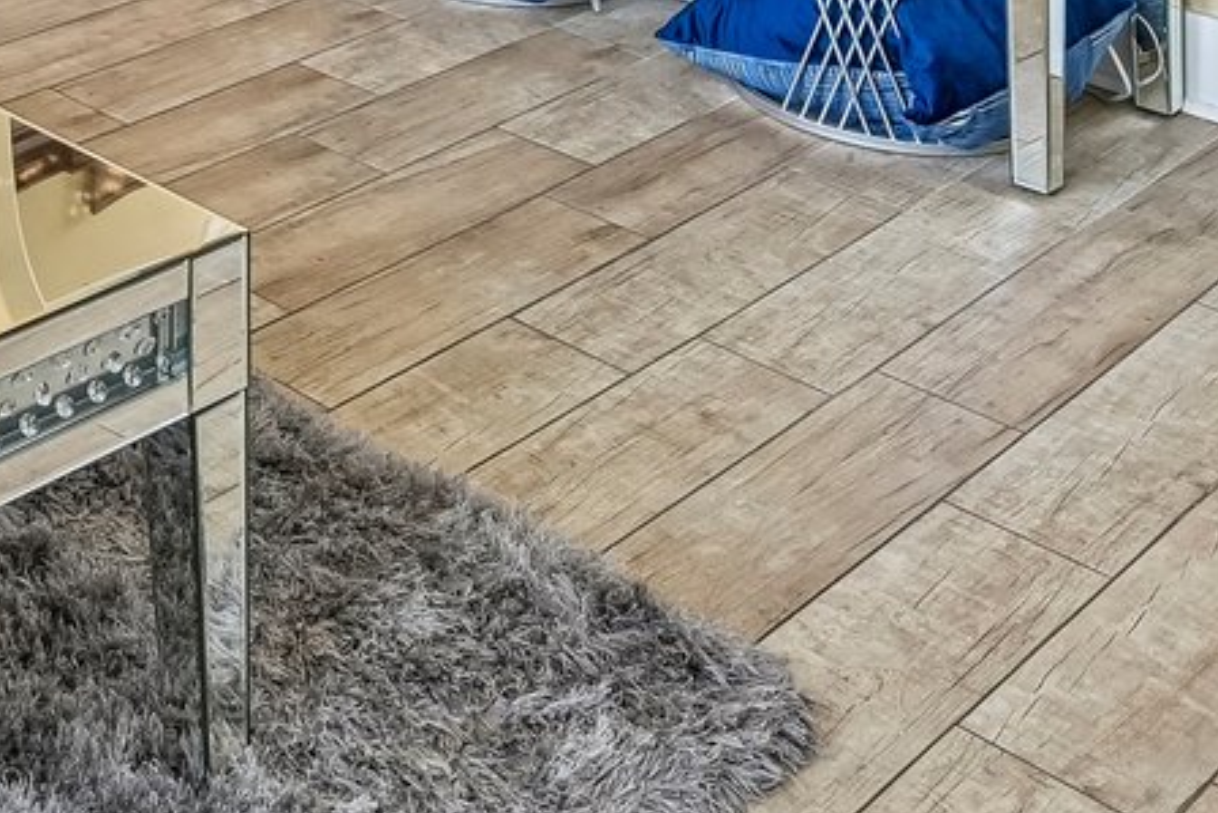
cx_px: -169
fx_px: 2166
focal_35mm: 64
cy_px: -803
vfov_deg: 16.4
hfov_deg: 28.2
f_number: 8
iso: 400
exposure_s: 1/13
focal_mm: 14
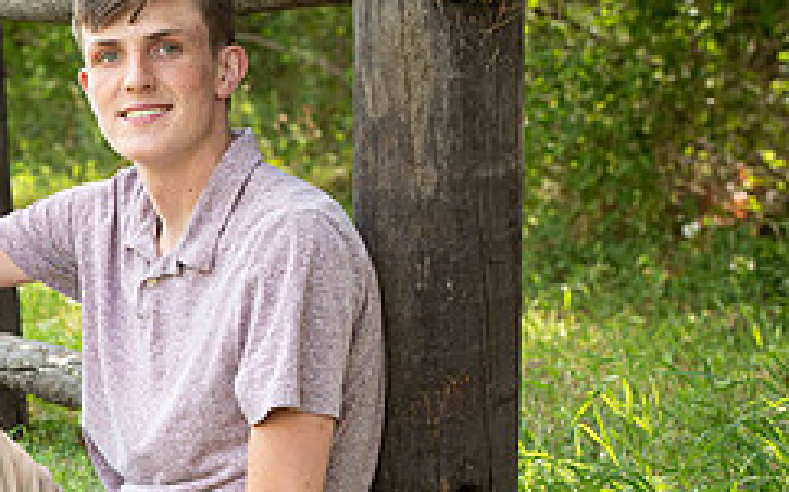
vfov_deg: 7.7
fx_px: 3675
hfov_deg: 12.0
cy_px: 393
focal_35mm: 171
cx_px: -114
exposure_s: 1/200
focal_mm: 70
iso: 500
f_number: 5.6
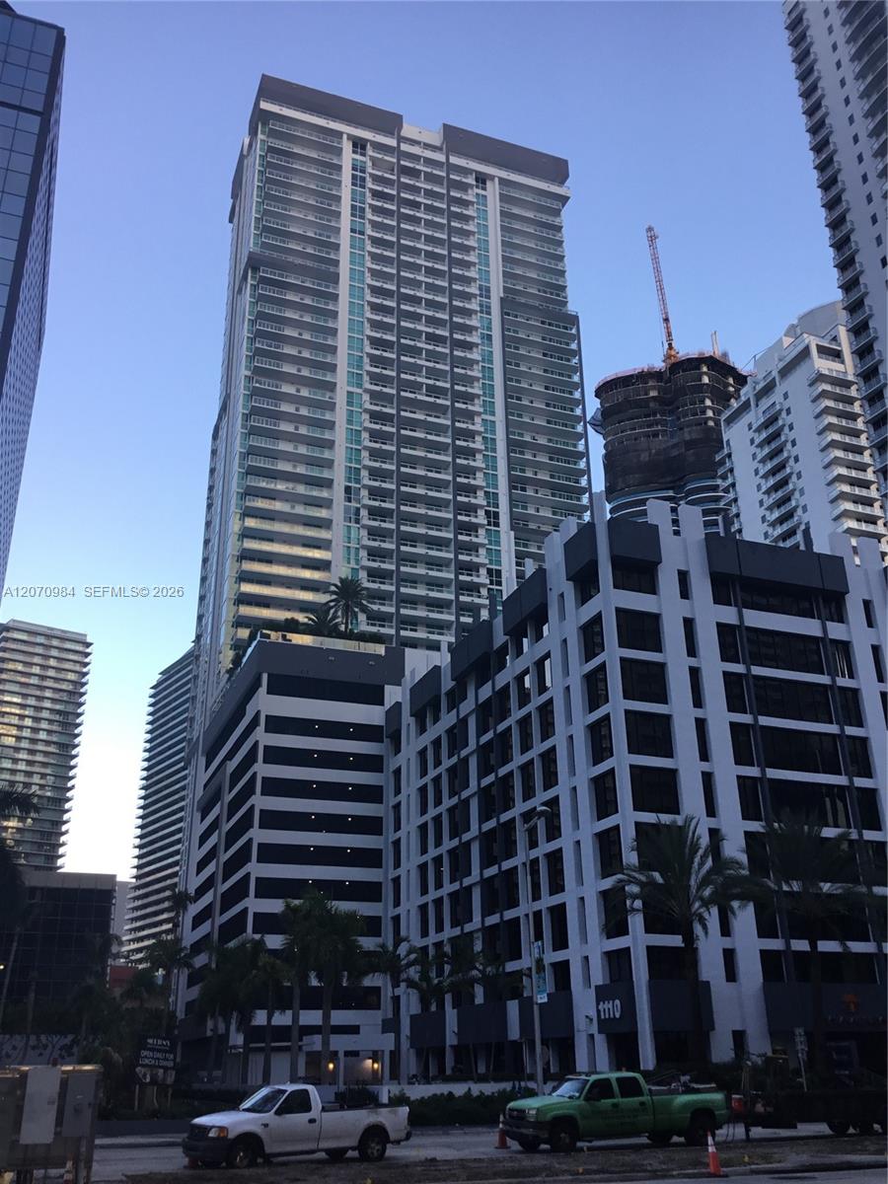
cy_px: 592
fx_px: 1060
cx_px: 444
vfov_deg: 58.4
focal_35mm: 31
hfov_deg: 45.4
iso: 25
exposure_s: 1/126
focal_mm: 3.3
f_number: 2.4
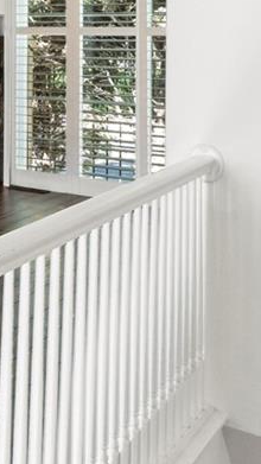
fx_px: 738
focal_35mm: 60
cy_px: 36
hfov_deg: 11.6
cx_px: -508
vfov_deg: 32.9
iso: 800
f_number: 8
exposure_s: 1/5
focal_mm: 14
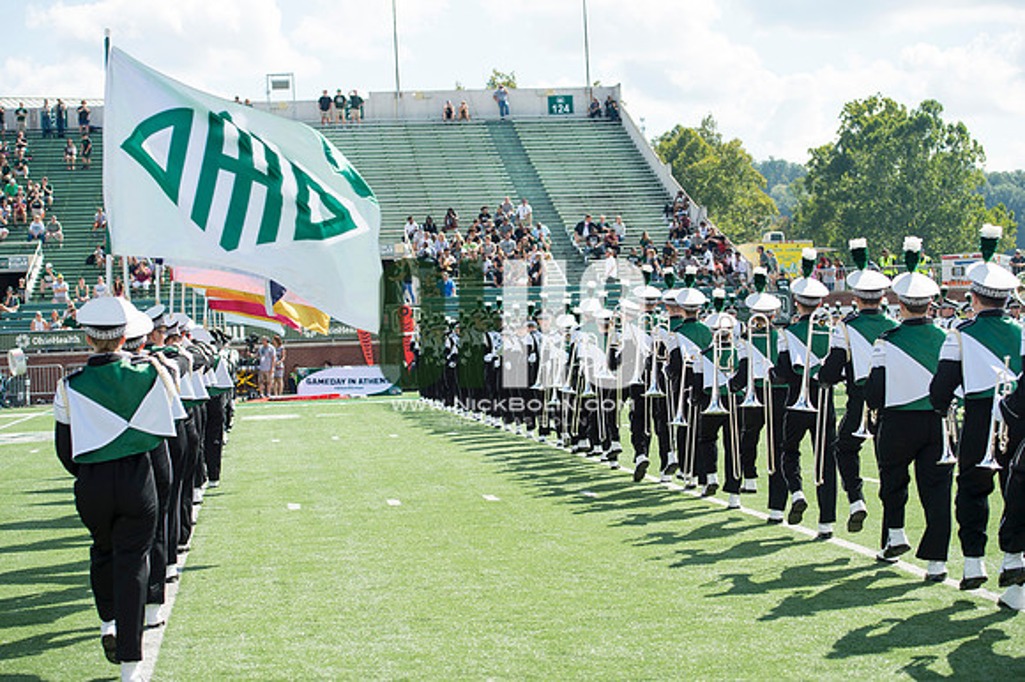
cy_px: 341
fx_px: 1992
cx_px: 512
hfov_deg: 28.9
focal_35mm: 70
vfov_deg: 19.4
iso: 200
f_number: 4.5
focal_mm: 70
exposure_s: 1/1000
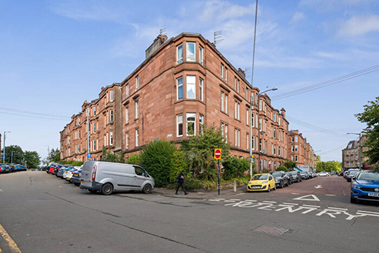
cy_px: 126
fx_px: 190
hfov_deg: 90.0
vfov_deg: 67.4
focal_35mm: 18
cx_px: 190
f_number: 6.3
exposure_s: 1/160
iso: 50
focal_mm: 18
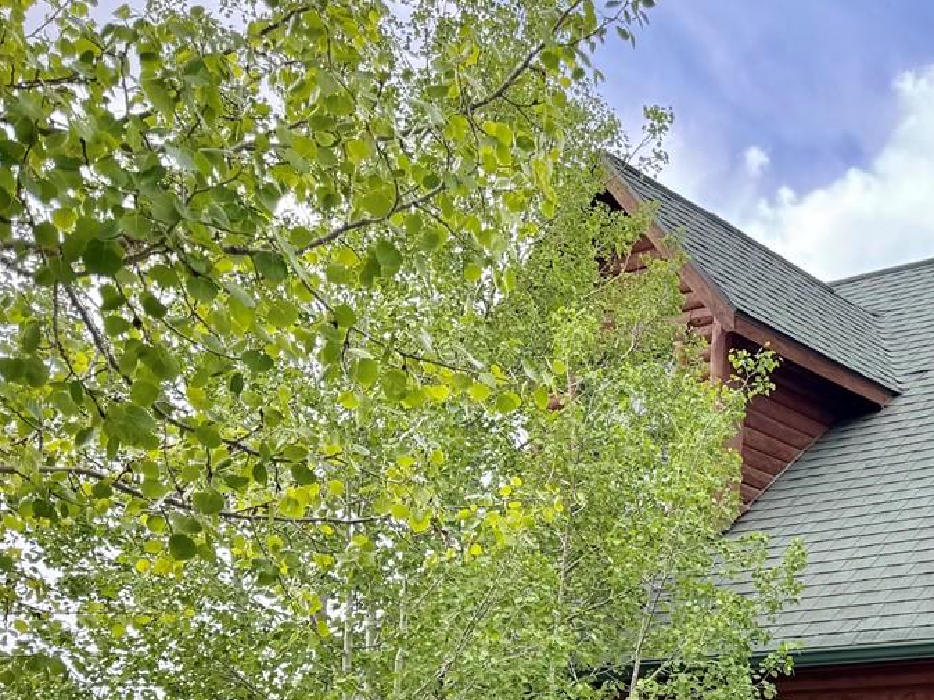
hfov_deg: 30.4
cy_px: 761
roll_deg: -2.3
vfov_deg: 24.1
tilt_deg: +6.2
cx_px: 1019
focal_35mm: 57
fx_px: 1537
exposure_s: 1/567
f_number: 1.78
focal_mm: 6.76
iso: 80
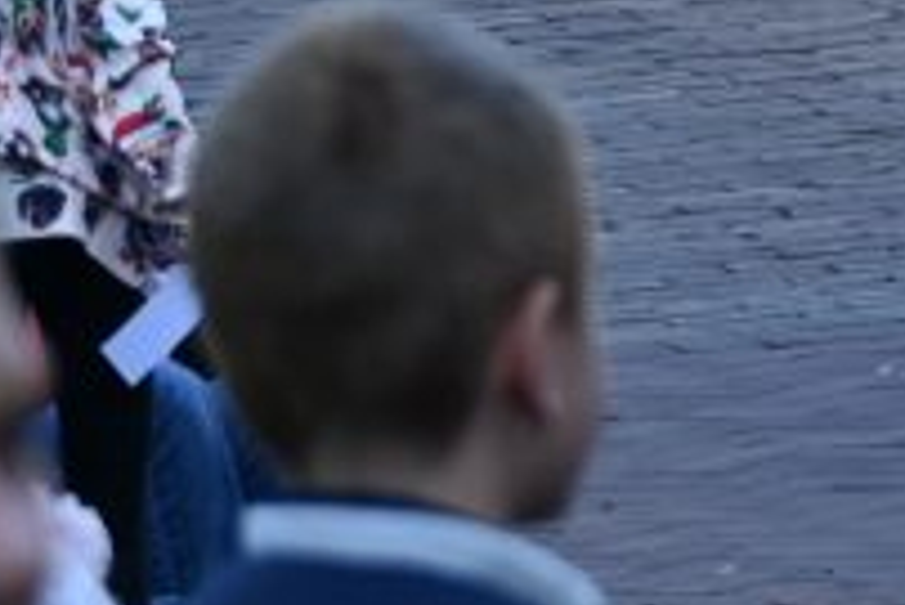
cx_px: 2124
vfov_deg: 1.8
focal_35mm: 749
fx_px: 18842
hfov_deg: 2.7
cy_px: -1295
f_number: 6.3
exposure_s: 1/250
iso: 400
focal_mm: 105
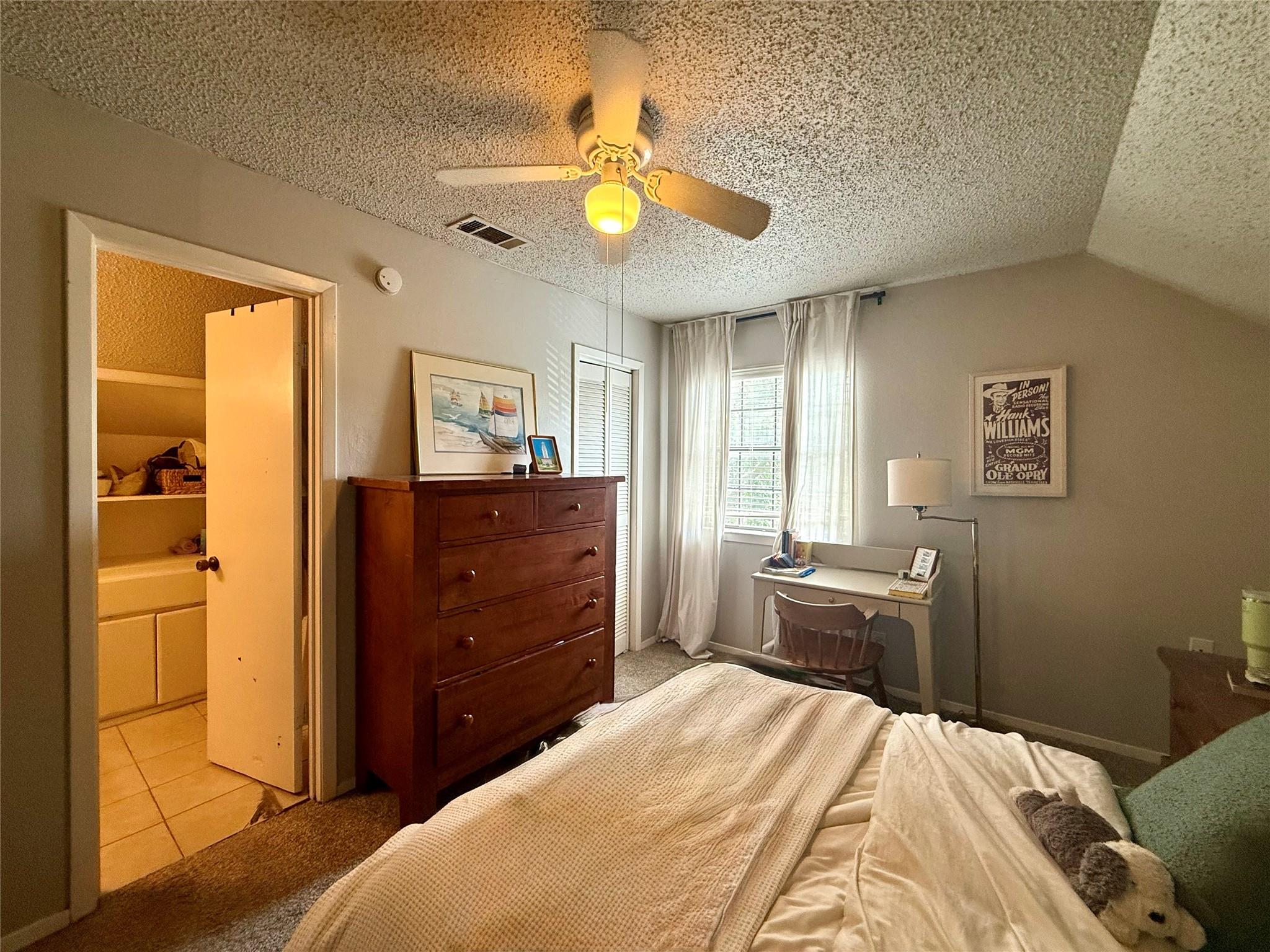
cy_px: 476
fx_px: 514
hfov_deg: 102.1
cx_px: 635
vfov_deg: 85.7
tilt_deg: -0.4
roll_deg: -0.5
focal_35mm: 14
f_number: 2.2
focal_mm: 2.22
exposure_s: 1/120
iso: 200
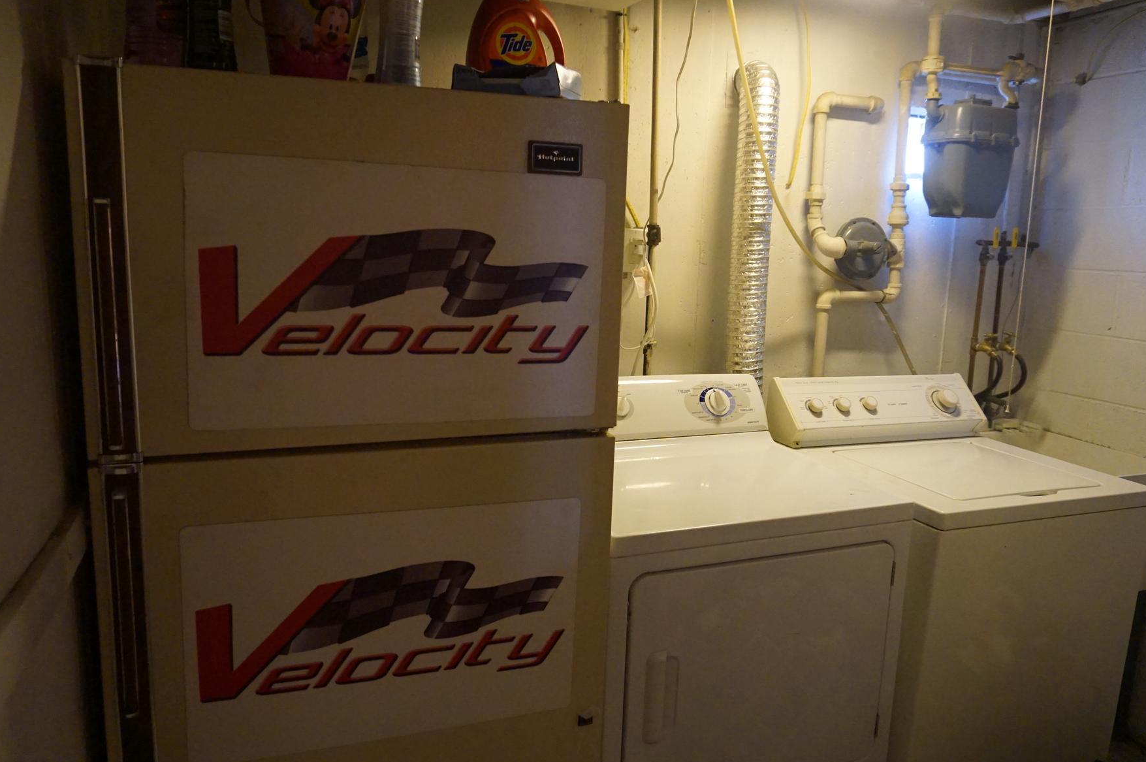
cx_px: 588
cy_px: 375
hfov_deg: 65.5
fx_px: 891
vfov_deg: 46.3
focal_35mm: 28
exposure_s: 1/30
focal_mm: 16
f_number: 3.5
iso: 3200
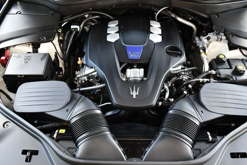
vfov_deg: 36.9
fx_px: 247
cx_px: 124
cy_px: 82
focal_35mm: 36
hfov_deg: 53.1
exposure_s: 1/160
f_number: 3.5
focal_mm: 18
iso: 800
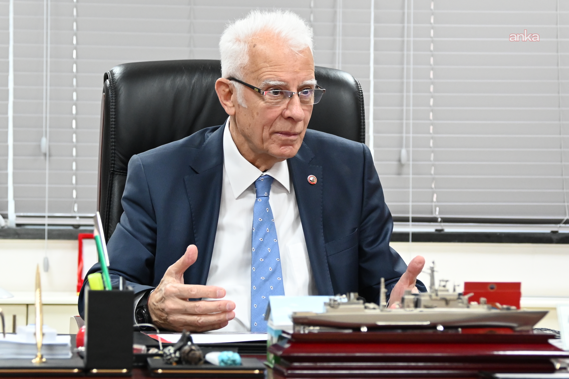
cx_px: 284
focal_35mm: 108
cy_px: 190
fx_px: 1707
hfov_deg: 18.9
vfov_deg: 12.7
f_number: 5.6
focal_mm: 72
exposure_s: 1/125
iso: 4500
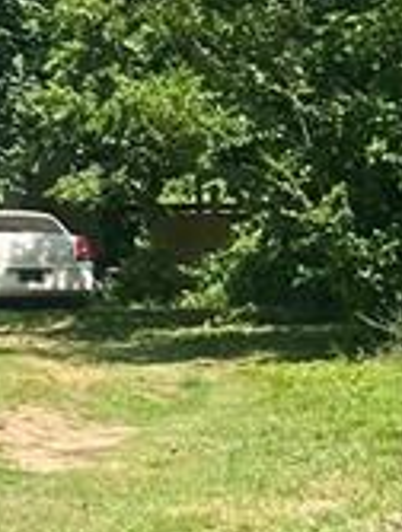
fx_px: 2453
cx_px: -743
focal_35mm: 159
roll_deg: -1.2
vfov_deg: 12.0
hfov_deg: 8.2
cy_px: -212
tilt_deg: +2.2
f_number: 1.5
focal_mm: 5.7
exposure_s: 1/2632
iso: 50
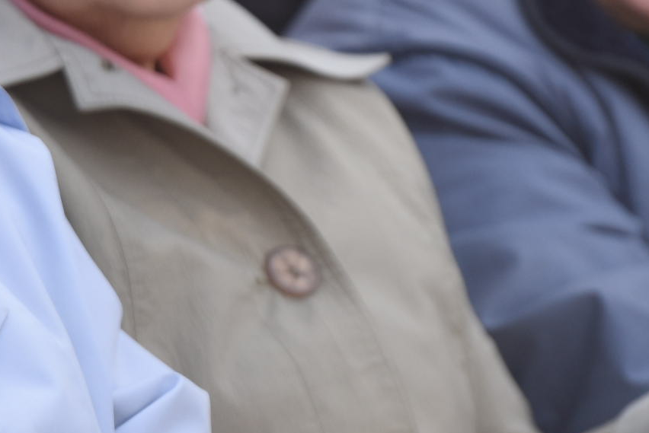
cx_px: 214
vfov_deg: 1.6
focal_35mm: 864
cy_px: -3
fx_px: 15583
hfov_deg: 2.4
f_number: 3.5
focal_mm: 200
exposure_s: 1/2000
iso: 400
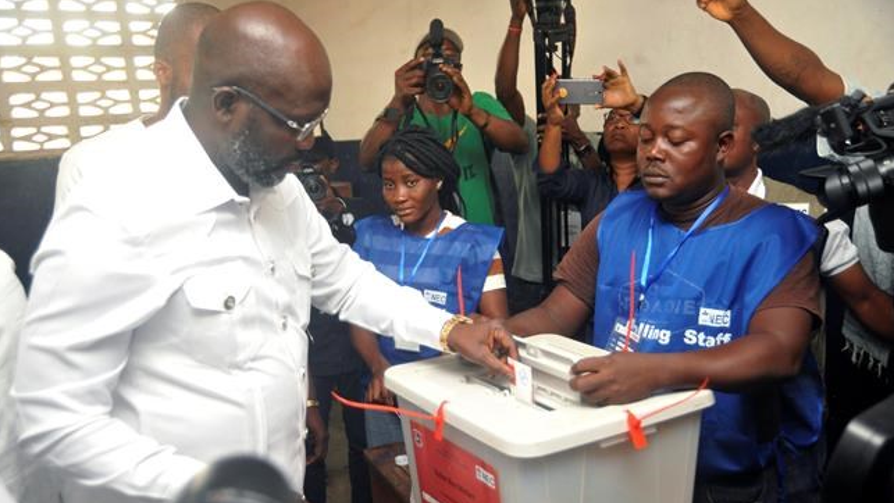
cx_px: 446
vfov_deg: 32.8
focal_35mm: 36
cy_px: 298
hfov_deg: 55.3
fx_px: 854
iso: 900
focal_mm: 34
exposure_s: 1/60
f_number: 4
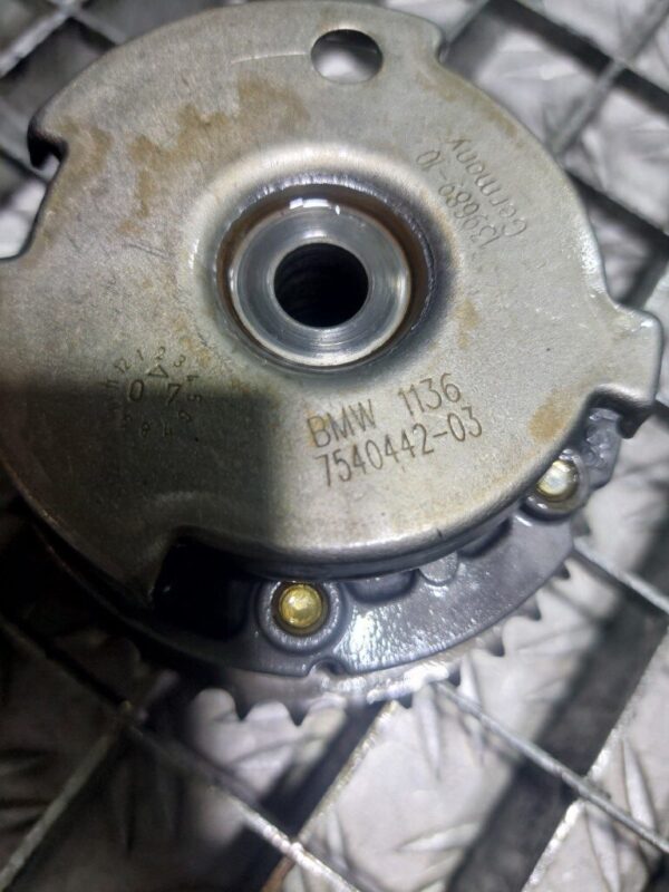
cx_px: 334
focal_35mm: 25
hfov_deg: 54.9
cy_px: 446
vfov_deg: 69.4
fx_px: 644
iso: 100
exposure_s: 1/50
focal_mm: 5.23
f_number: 1.8
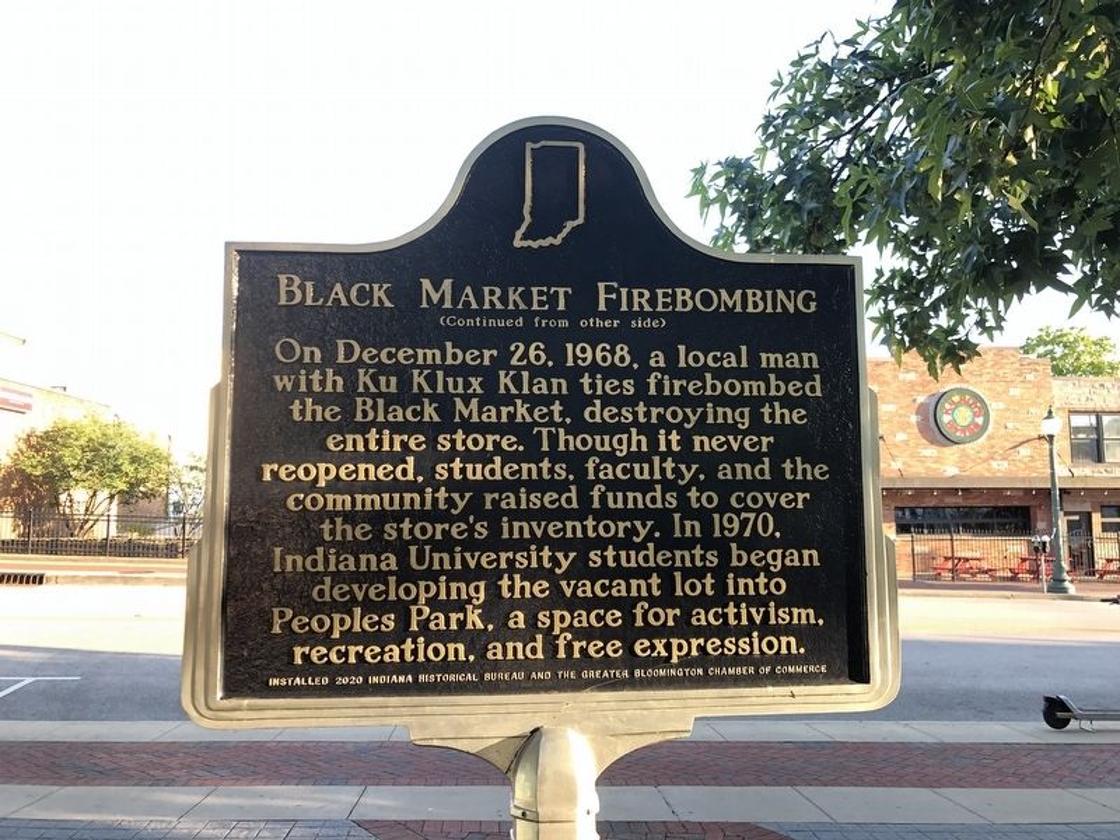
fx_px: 906
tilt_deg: +6.1
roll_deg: +1.2
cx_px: 560
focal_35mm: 28
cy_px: 420
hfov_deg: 63.4
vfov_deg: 49.7
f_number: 1.8
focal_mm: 4
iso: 100
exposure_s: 1/120
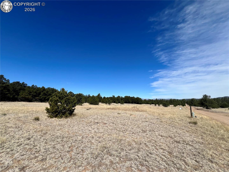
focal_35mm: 13
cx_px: 114
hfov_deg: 106.2
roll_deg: +1.1
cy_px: 86
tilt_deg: +8.8
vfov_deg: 89.9
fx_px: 86
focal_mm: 1.57
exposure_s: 1/2096
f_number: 1.8
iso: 32
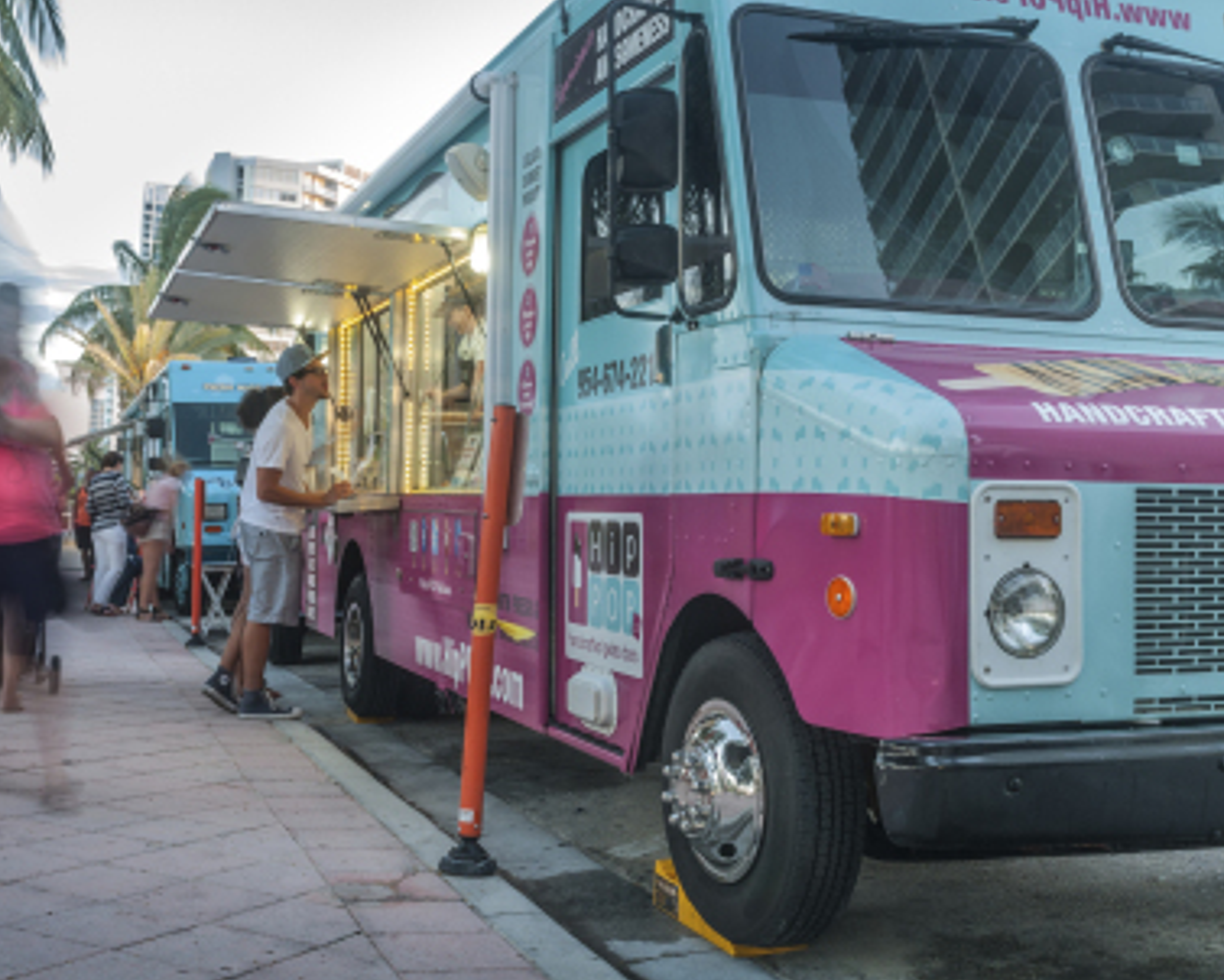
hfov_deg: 44.8
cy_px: 490
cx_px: 588
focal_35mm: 41
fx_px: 1486
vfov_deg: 36.5
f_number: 11
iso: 100
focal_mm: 24
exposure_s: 1/2
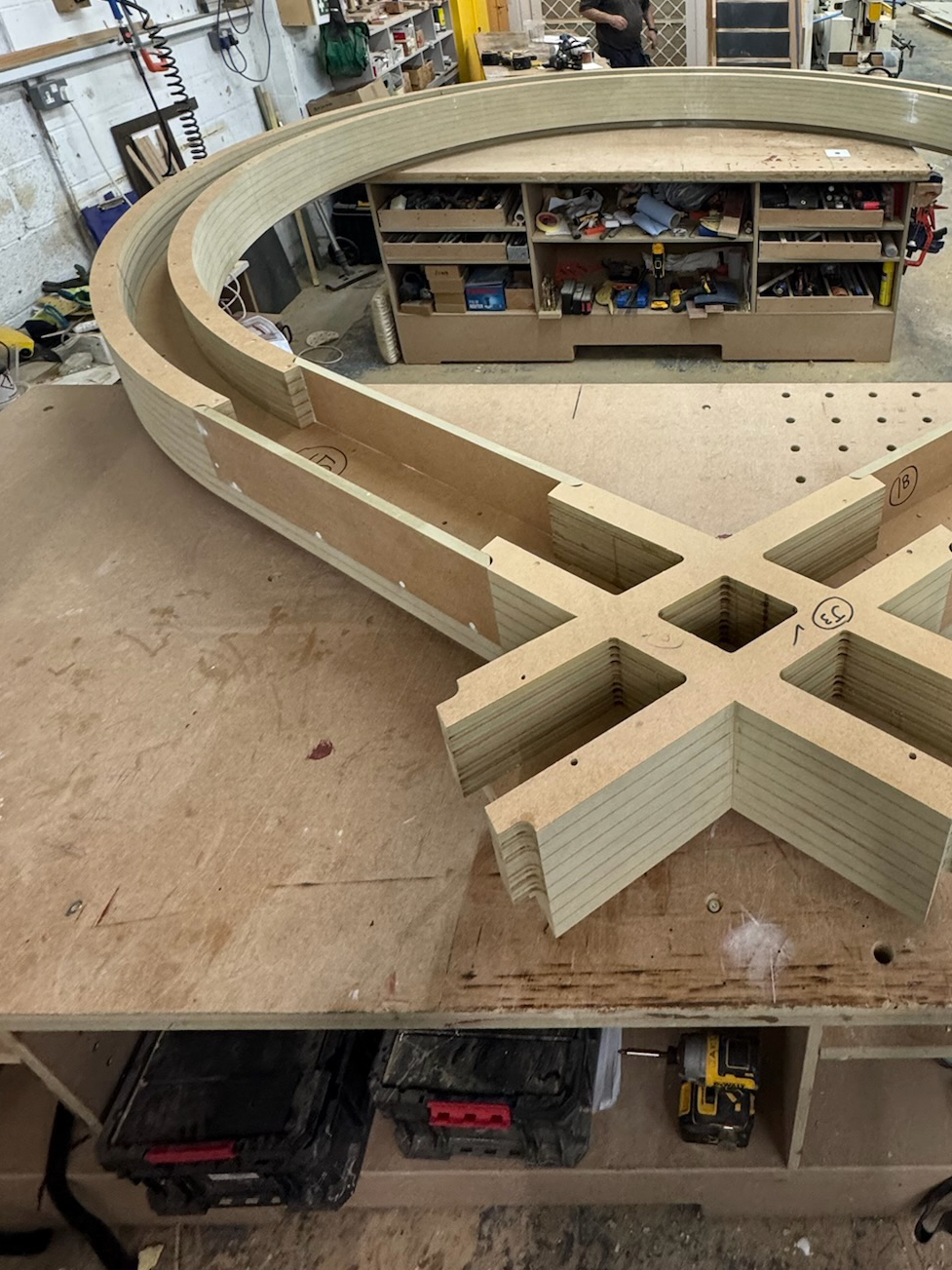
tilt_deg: -27.0
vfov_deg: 72.0
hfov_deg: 58.2
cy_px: 342
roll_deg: +0.5
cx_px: 704
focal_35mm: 22
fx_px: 807
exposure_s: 1/100
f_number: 2.2
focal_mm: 2.22
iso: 250
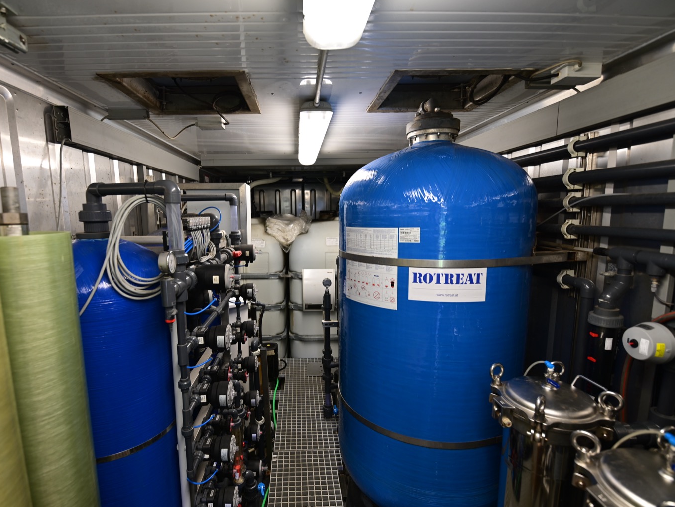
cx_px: 307
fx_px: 331
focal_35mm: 17
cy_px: 263
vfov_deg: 74.7
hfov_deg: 90.8
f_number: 2.8
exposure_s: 1/60
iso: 200
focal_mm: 15
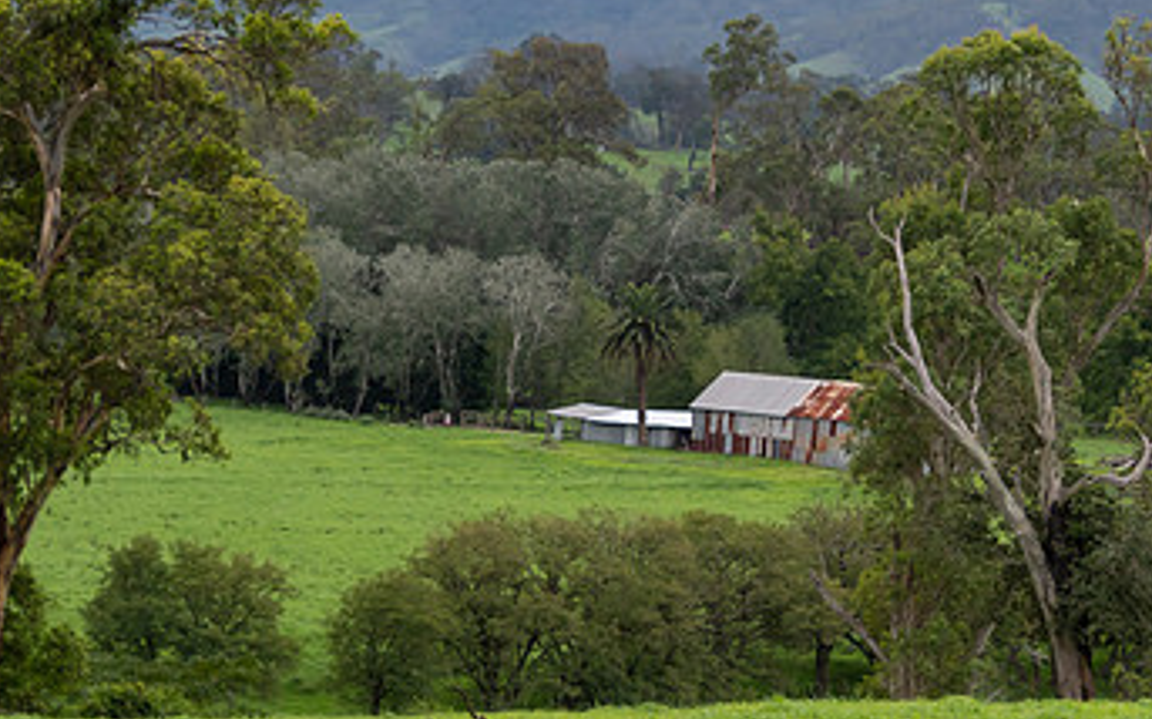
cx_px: 558
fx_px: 6182
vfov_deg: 6.7
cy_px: 213
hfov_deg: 10.6
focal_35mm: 197
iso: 400
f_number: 6.3
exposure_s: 1/2000
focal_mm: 75
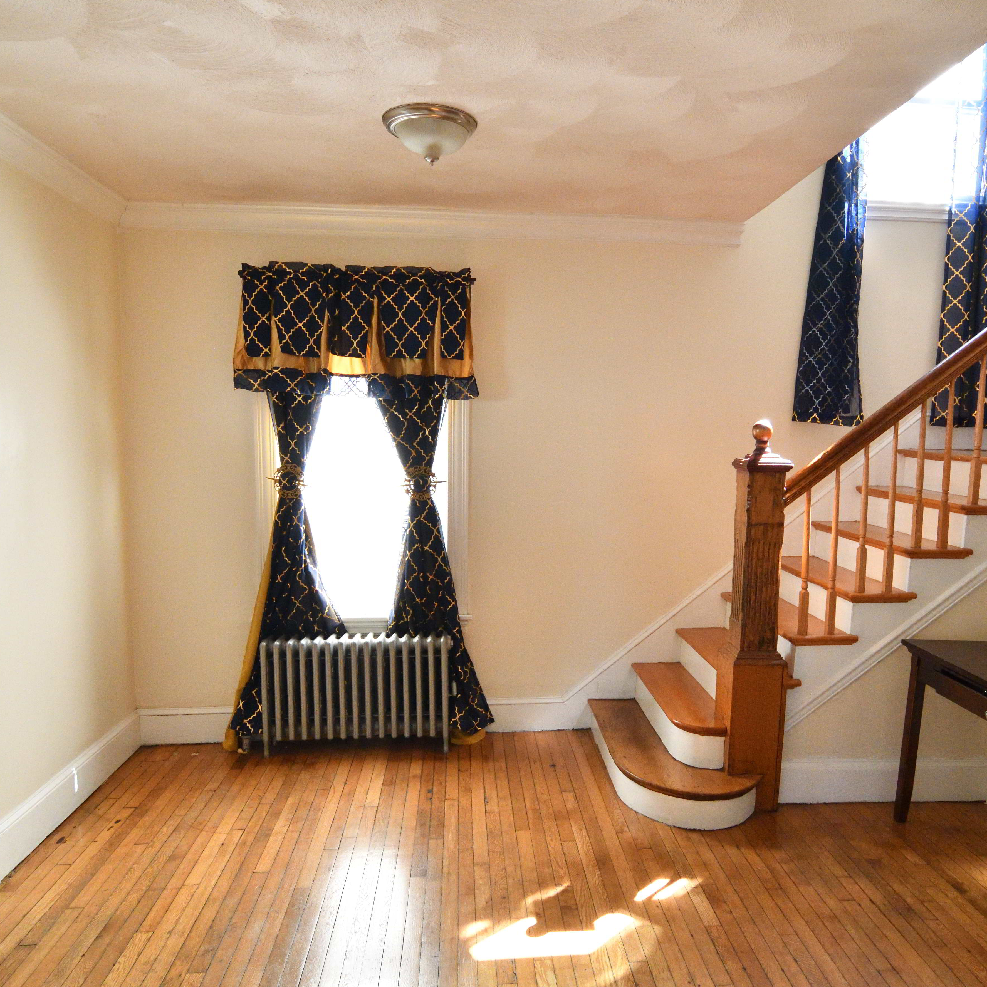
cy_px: 514
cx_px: 553
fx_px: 774
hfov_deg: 64.8
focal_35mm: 24
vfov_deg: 65.0
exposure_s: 1/80
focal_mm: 12
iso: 3200
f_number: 8
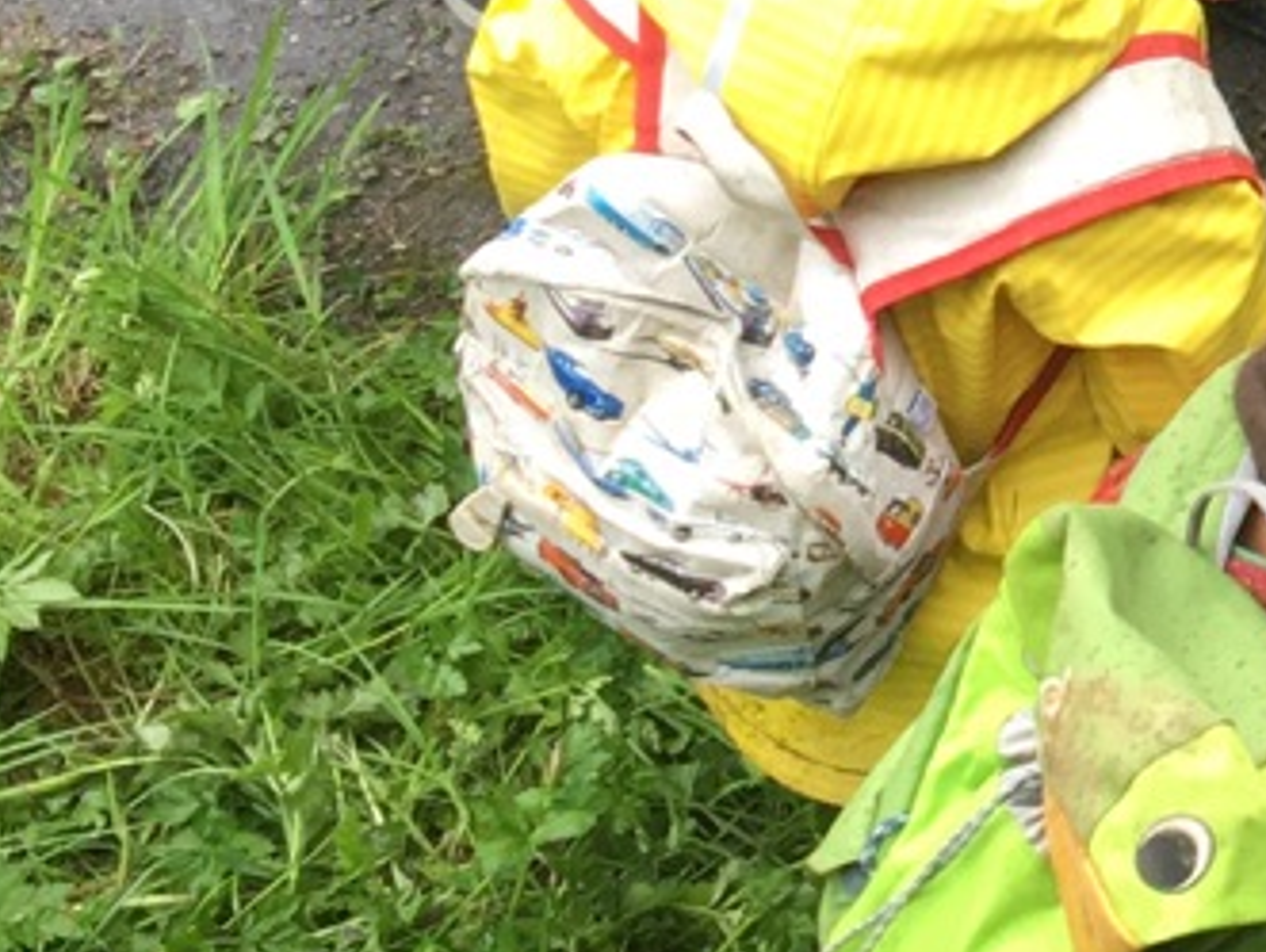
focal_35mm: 140
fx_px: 5126
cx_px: 1985
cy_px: -493
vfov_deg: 10.3
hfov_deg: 13.2
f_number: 2.2
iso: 40
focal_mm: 4.15
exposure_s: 1/100
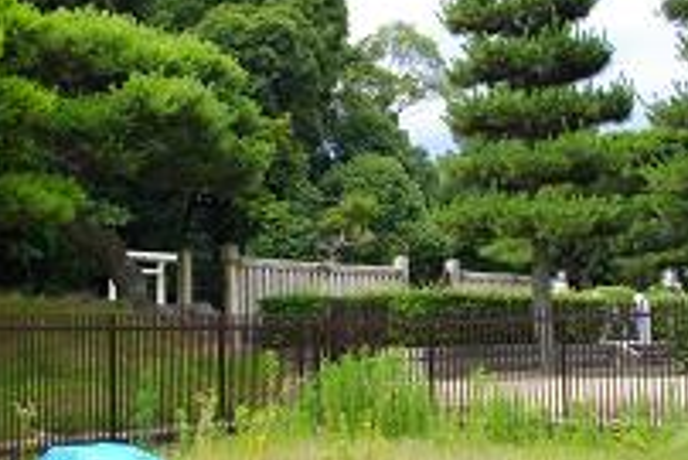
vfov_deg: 21.2
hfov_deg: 31.2
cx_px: 244
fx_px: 1224
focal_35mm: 64
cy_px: 174
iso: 100
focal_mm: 5.7
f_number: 2.9
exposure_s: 1/500
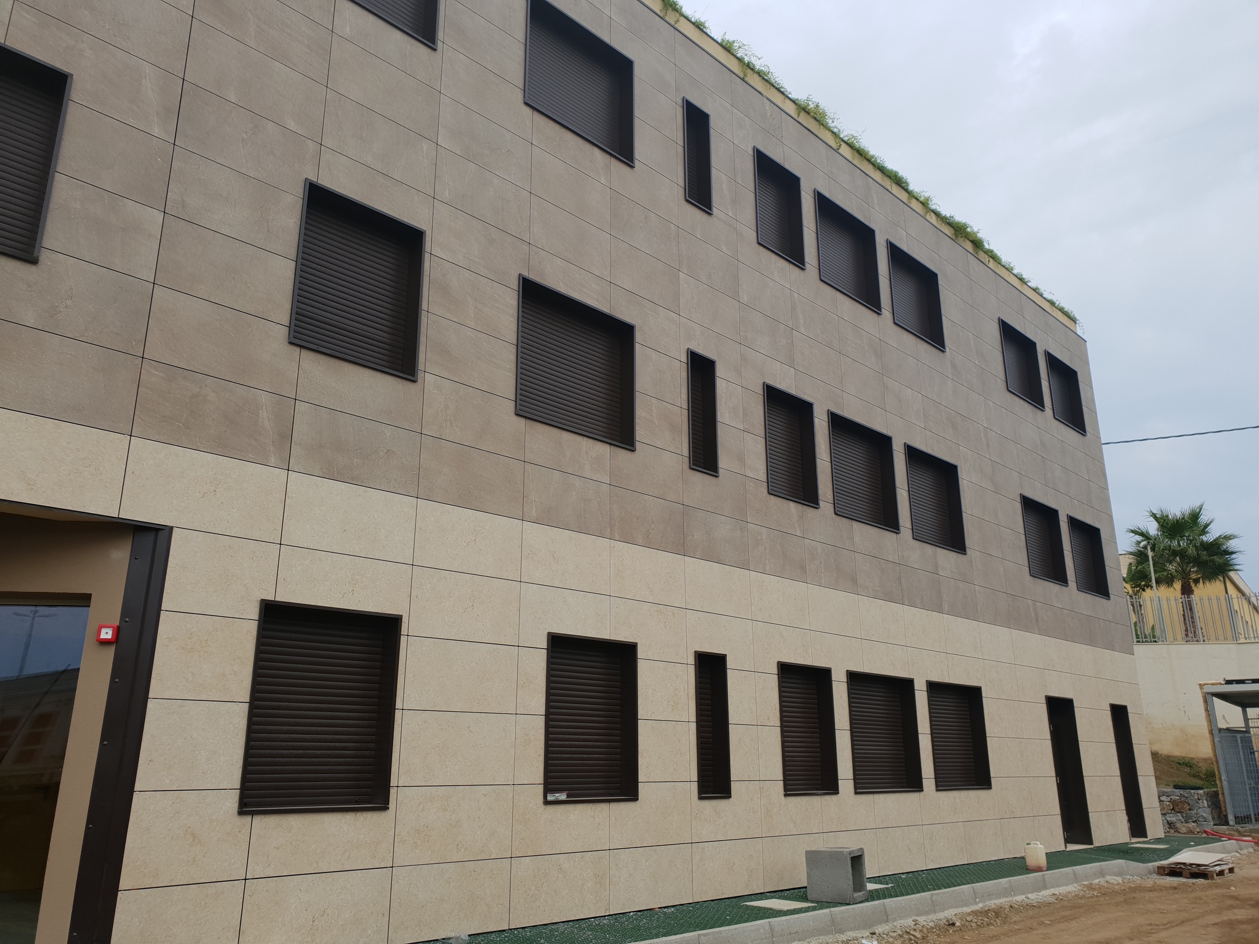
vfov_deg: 53.1
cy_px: 472
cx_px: 630
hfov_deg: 67.3
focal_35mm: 26
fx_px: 946
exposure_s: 1/387
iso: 50
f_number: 2.4
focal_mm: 4.3
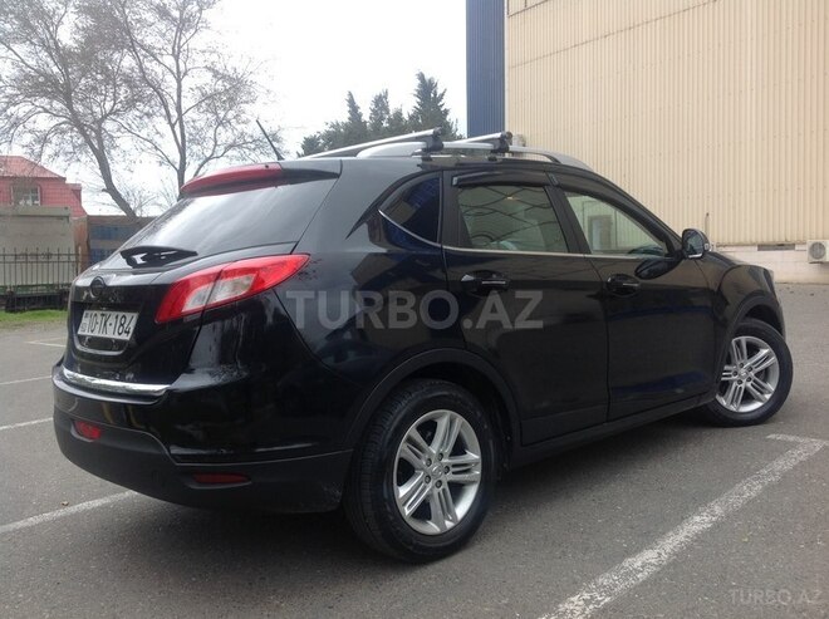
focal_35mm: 35
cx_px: 414
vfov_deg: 40.6
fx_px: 837
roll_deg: +1.4
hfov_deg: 52.7
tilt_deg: -6.3
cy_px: 310
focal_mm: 4.28
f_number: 2.4
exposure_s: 1/149
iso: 50
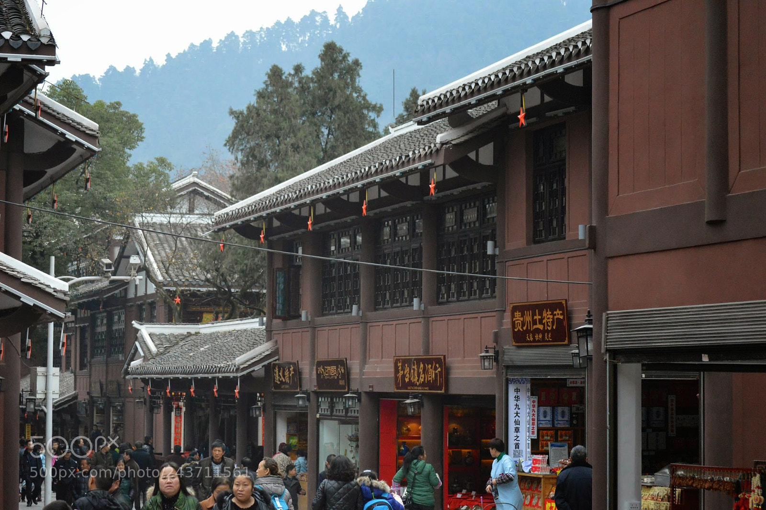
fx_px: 1754
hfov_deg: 24.6
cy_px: 255
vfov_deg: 16.5
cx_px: 383
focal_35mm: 82
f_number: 5.6
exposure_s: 1/2000
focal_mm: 55
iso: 3200
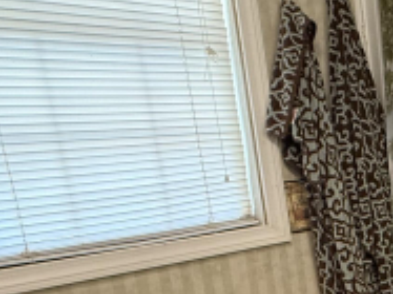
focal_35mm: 50
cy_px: 233
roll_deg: +2.9
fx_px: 567
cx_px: 558
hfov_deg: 28.3
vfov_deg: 28.5
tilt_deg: -10.0
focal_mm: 2.22
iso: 400
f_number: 2.2
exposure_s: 1/60
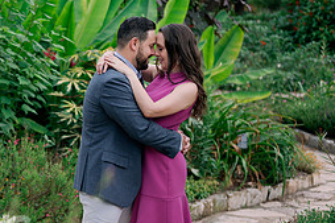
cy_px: 141
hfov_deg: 17.3
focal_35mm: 114
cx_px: -46
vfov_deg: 12.0
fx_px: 1060
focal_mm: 50
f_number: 2
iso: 160
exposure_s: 1/800
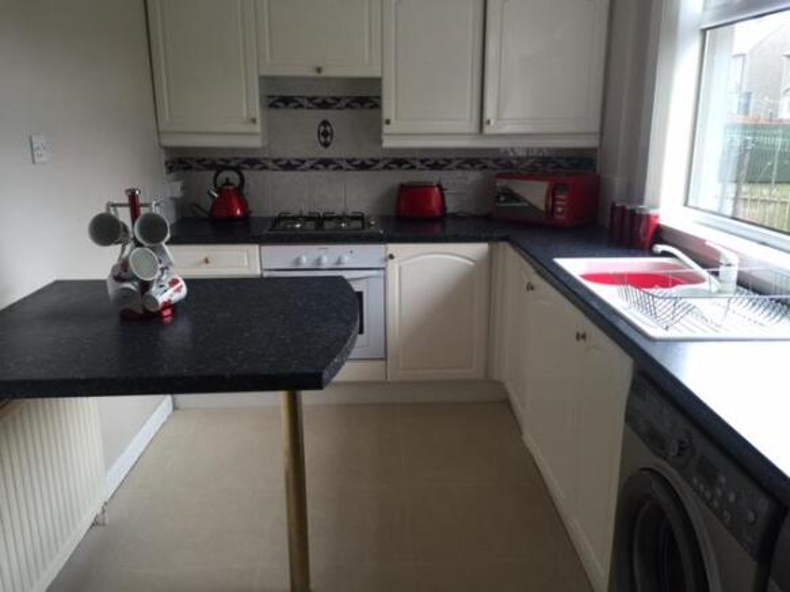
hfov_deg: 61.7
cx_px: 395
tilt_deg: -14.6
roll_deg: -0.3
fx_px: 662
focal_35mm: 29
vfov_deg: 48.2
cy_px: 296
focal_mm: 4.15
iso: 40
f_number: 2.2
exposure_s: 1/30
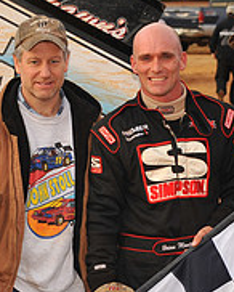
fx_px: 2066
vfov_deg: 8.0
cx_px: 54
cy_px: 300
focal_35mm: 239
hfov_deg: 6.5
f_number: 8
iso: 400
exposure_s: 1/320
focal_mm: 80
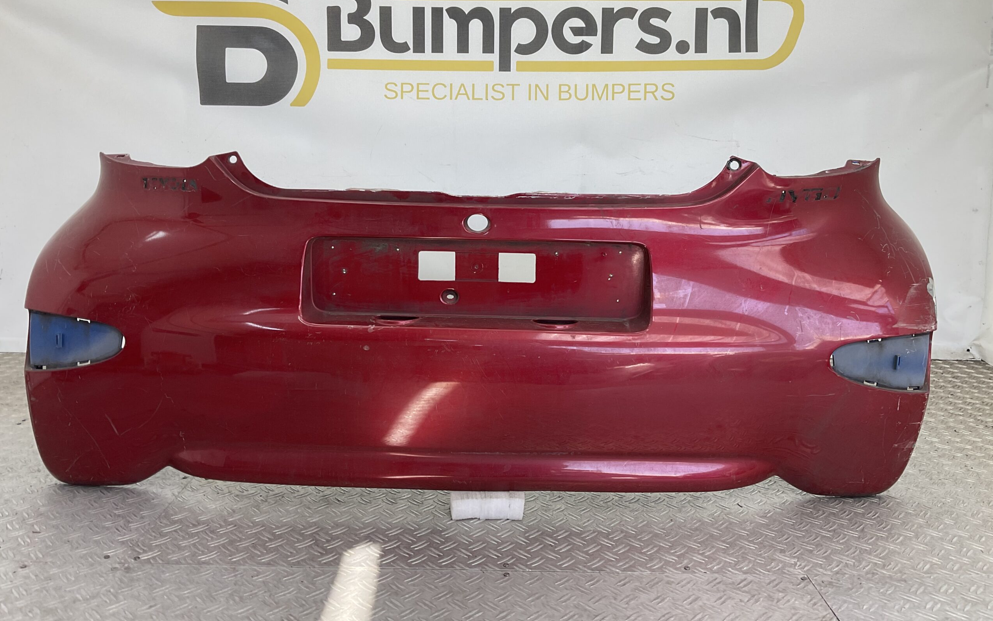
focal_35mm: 31
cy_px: 277
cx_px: 494
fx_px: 839
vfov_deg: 40.5
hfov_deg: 61.2
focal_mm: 3
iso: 16
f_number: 1.8
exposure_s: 1/120
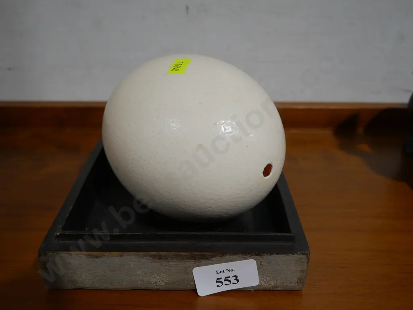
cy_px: 155
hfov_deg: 54.0
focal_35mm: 34
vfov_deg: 41.8
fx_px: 406
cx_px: 206
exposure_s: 1/60
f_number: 4
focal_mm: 17
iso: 250
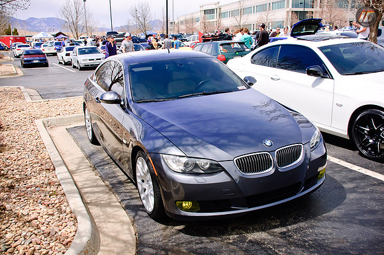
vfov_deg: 36.8
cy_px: 128
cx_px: 192
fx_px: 384
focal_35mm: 36
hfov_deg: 53.2
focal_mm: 24
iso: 200
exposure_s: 1/200
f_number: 7.1
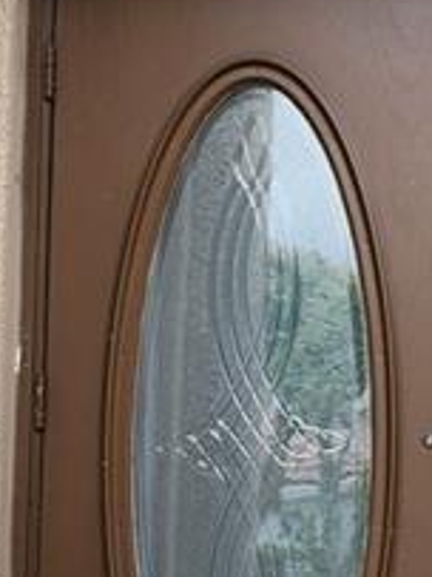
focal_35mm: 136
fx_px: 2265
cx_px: 489
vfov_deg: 14.5
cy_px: 344
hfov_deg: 10.7
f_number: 1.8
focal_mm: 6.4
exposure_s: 1/180
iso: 12
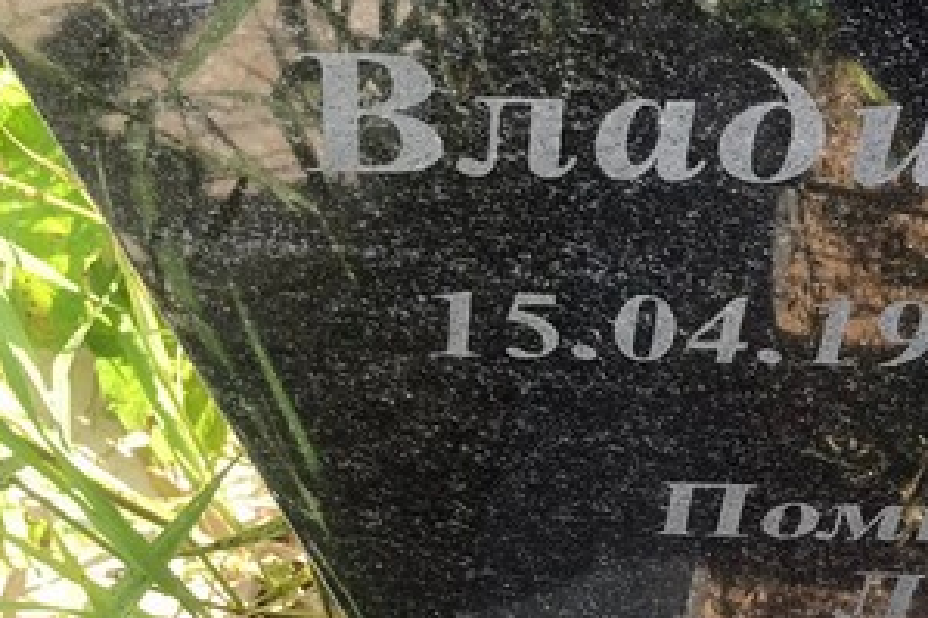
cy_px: 236
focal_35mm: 78
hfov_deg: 23.6
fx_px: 2009
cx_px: 1139
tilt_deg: -48.7
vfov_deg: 17.5
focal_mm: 3.99
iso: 20
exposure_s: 1/378
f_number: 1.8
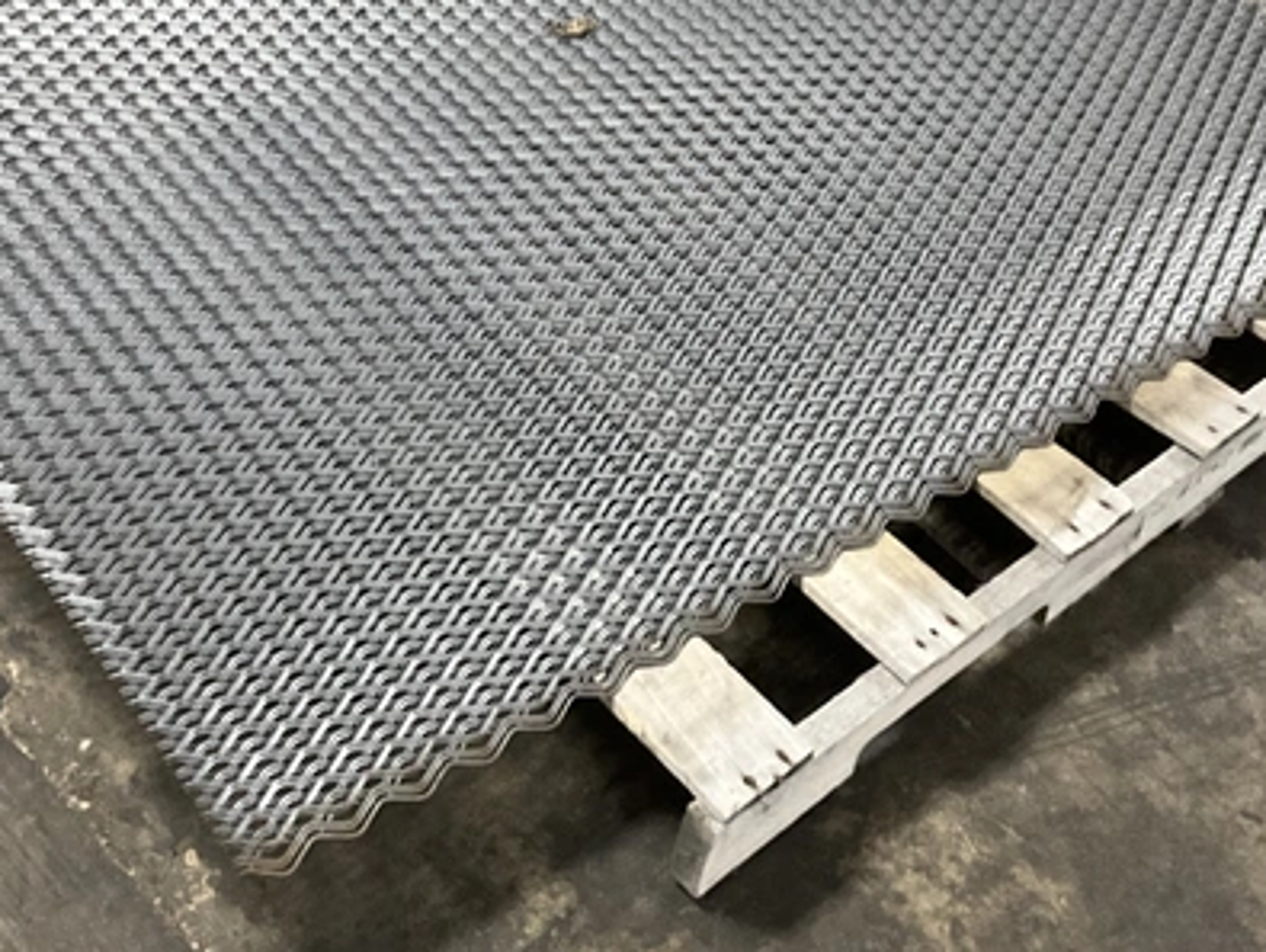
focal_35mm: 55
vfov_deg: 26.3
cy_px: 252
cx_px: 609
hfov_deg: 34.9
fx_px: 2013
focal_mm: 3
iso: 320
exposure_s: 1/40
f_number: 1.8
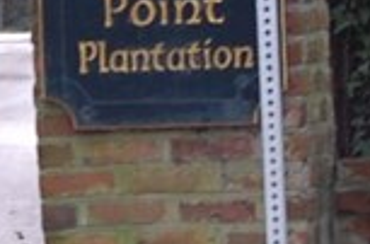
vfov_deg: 2.5
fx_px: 5687
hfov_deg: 3.7
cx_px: -117
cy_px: -114
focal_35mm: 555
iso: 400
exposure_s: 1/40
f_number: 5.6
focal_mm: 52
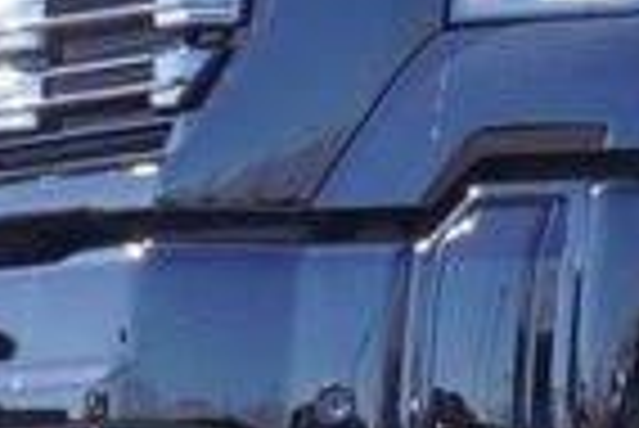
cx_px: 1400
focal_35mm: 259
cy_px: 189
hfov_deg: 7.5
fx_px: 4602
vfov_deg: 5.3
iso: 100
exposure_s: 1/100
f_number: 5.6
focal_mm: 24
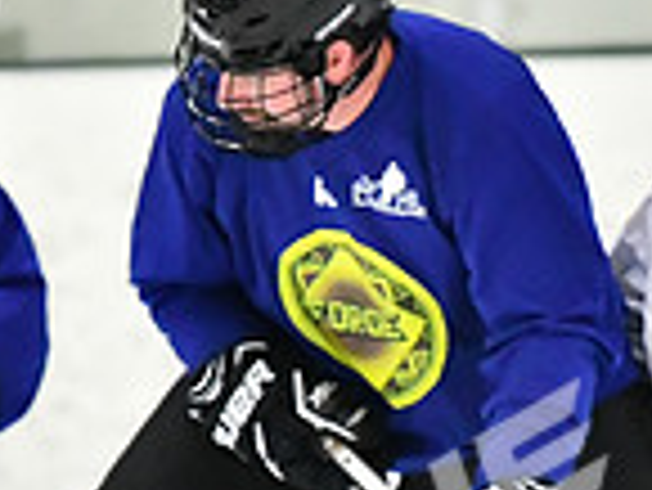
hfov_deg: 1.8
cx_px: 423
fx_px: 20642
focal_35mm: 1095
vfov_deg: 1.4
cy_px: 492
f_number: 2.8
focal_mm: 190
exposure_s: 1/1600
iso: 6400
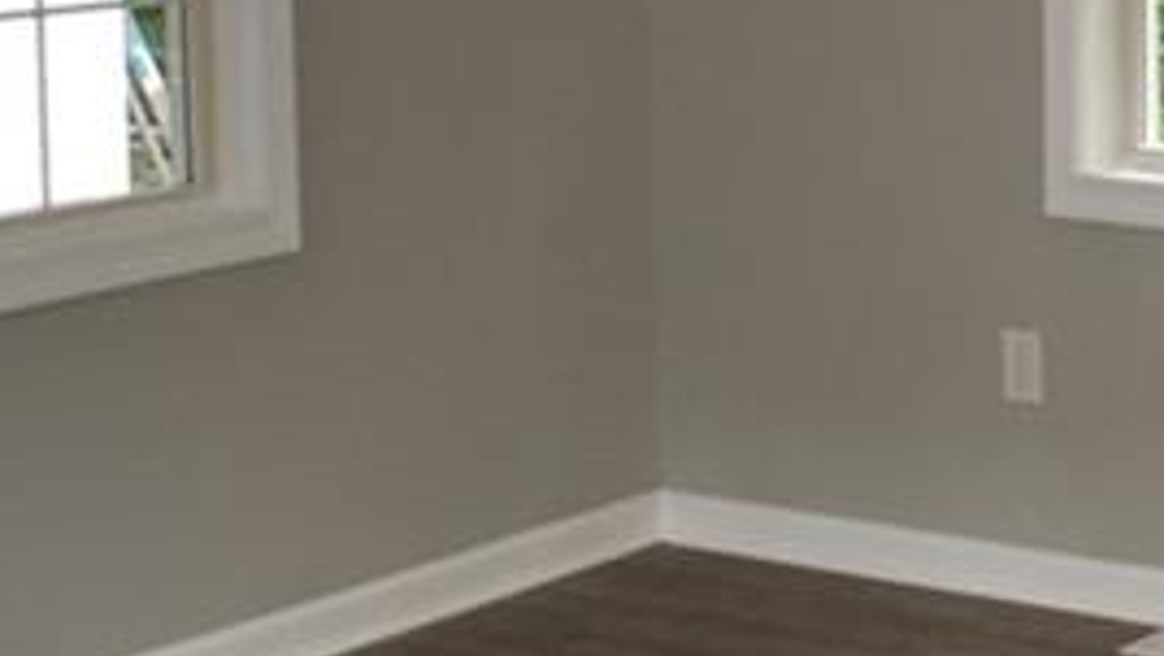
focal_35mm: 108
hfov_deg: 18.5
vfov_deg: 11.1
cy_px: 35
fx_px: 3335
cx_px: 1485
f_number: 3.5
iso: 200
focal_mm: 18
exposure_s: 1/60
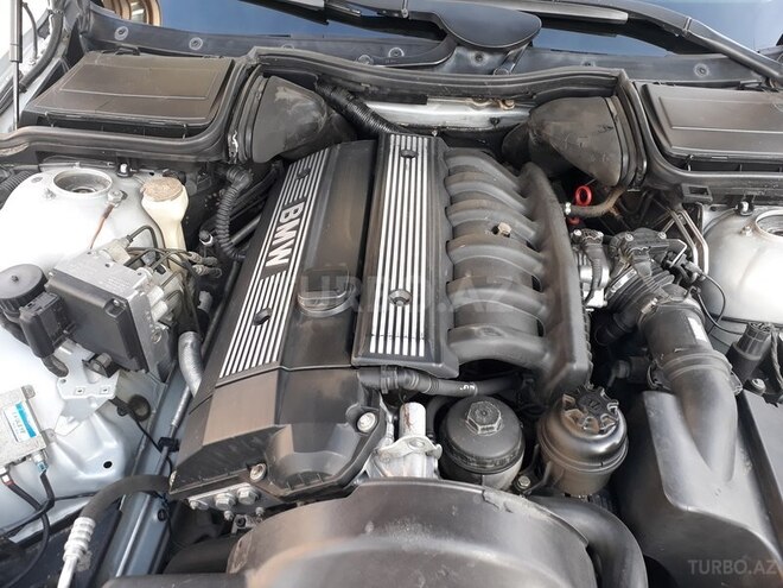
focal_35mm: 27
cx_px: 392
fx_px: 611
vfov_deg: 51.4
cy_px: 294
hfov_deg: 65.3
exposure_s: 1/100
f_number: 1.9
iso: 50
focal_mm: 3.6
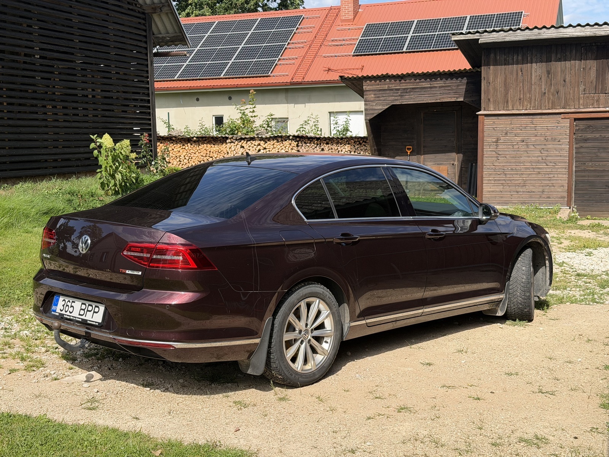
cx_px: 304
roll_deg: +1.7
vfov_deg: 30.3
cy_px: 228
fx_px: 844
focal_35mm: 48
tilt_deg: -6.3
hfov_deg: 39.7
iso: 64
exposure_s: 1/3378
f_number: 1.78
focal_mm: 6.76
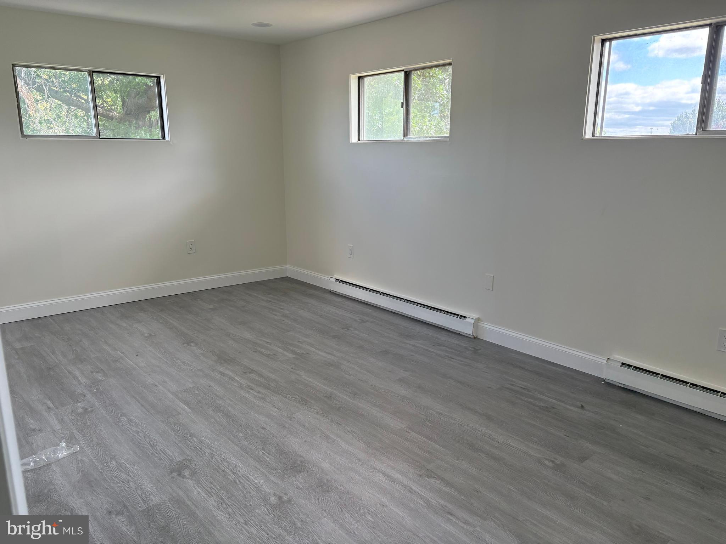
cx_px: 363
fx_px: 545
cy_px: 272
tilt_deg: -12.8
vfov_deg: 53.1
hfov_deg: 67.3
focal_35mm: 26
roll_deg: +0.3
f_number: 1.6
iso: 125
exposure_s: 1/206
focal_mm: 5.96
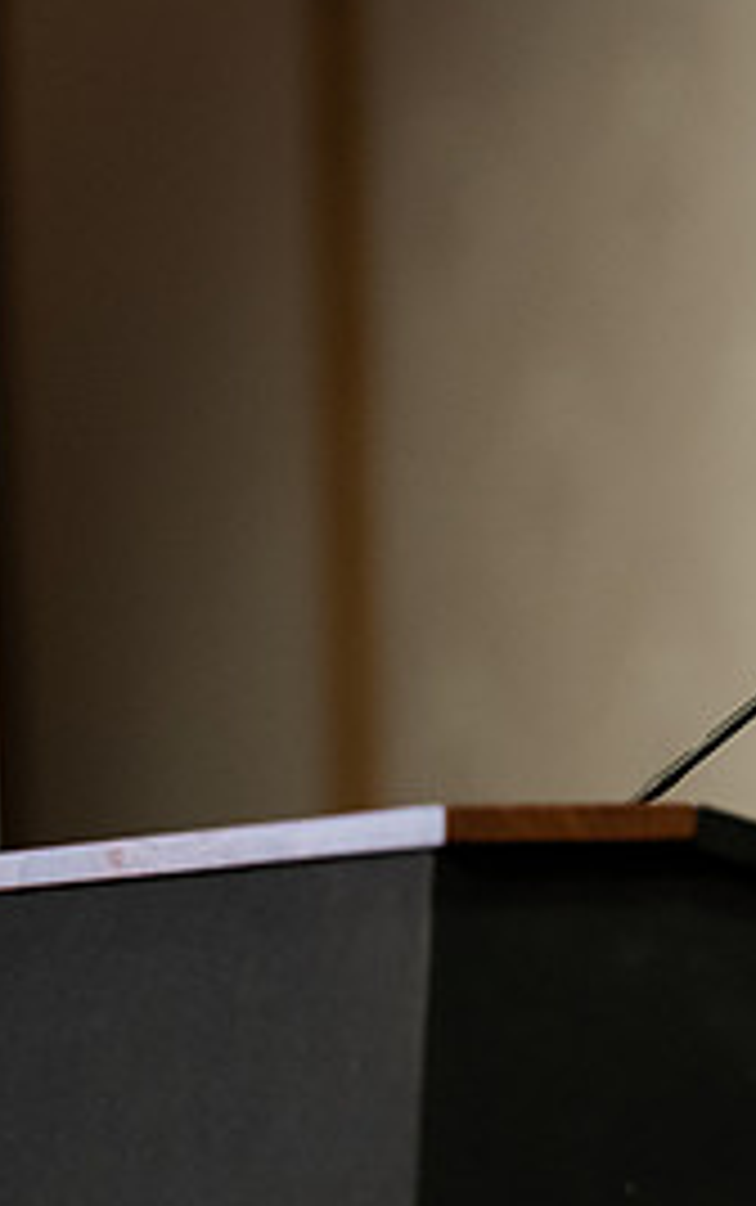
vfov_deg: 3.2
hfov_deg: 2.0
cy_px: 673
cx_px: 1210
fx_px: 21744
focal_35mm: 661
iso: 2500
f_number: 2.8
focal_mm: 300
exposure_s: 1/200
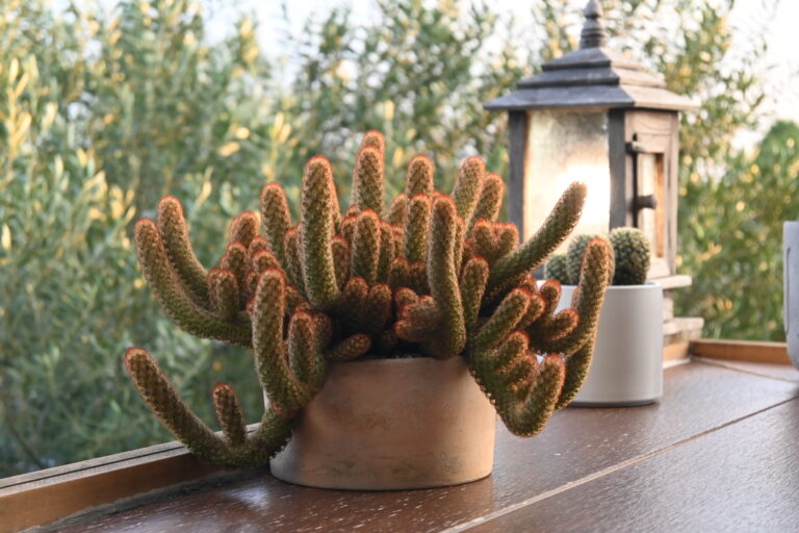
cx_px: 400
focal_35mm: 75
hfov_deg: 27.0
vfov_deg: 18.2
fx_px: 1664
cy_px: 266
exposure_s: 1/125
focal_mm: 50
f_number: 6.3
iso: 900
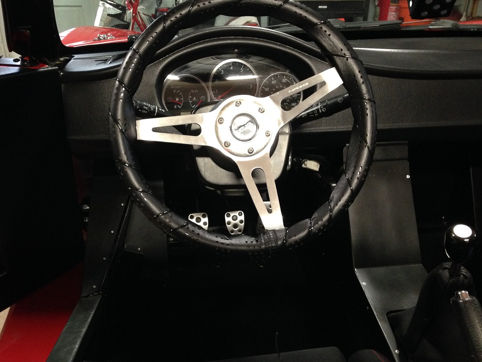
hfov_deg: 55.4
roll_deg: -0.1
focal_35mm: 33
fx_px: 459
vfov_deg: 42.9
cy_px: 181
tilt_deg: -26.7
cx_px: 241
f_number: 2.4
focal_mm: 4.12
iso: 400
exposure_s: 1/15
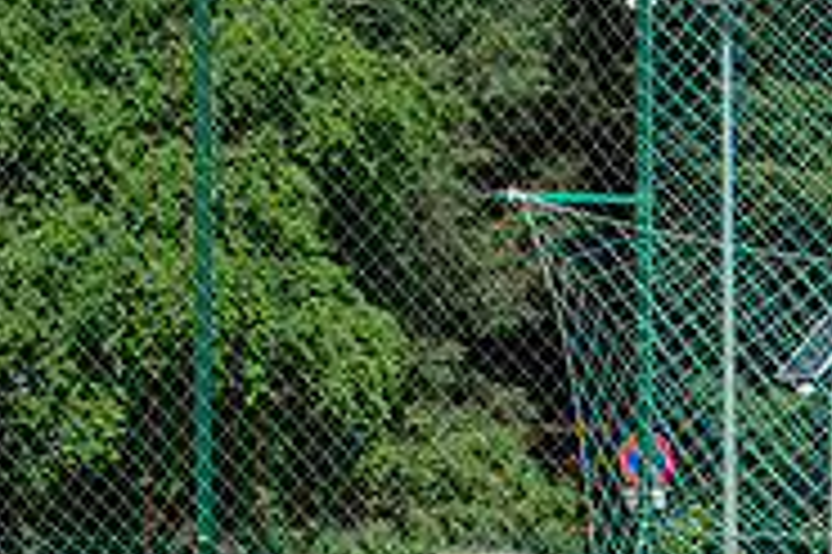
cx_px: 735
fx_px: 8705
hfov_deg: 5.5
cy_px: 1007
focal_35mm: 377
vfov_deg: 3.6
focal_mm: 95
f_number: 5
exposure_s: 1/1250
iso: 320
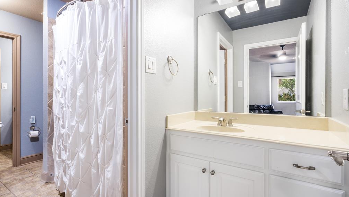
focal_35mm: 17
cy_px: 96
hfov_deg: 95.9
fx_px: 157
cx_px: 175
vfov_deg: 63.9
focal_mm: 16
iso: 320
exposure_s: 1/2.5
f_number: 10
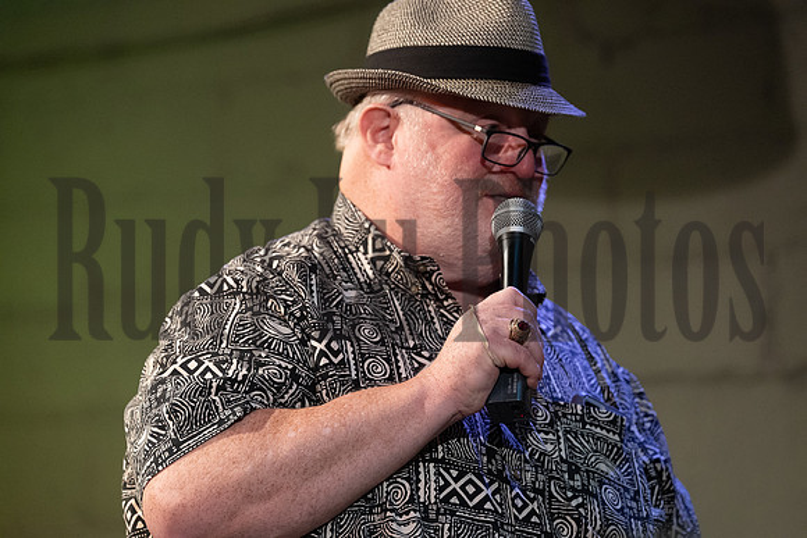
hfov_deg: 12.4
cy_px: 269
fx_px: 3699
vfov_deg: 8.3
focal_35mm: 165
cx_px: 404
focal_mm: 165
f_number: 4
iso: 5000
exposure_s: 1/125
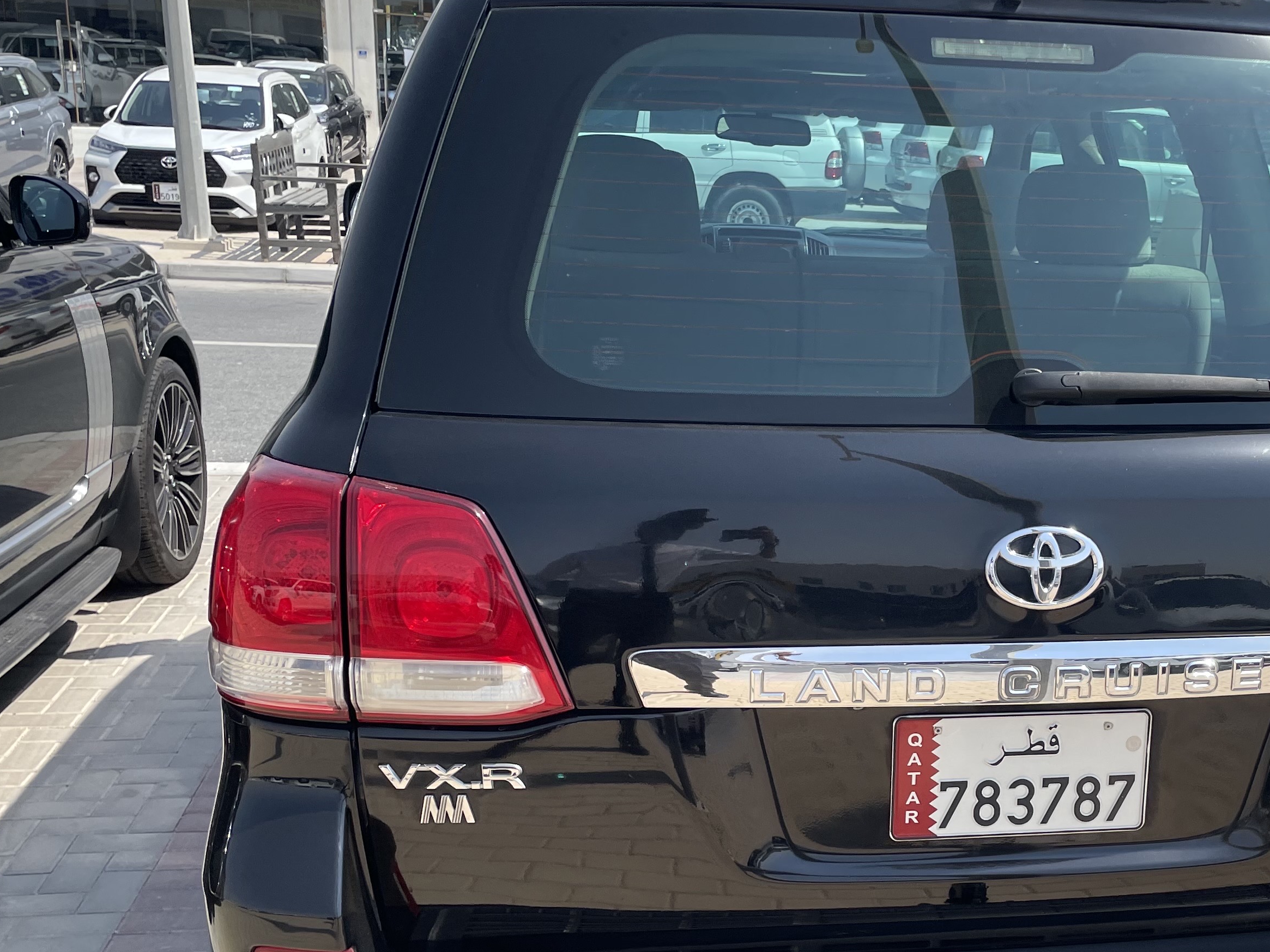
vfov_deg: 32.0
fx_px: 1651
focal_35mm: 45
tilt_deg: -16.3
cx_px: 962
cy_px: 594
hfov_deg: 40.8
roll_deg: -1.6
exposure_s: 1/2212
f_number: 1.6
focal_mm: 4.2
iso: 32
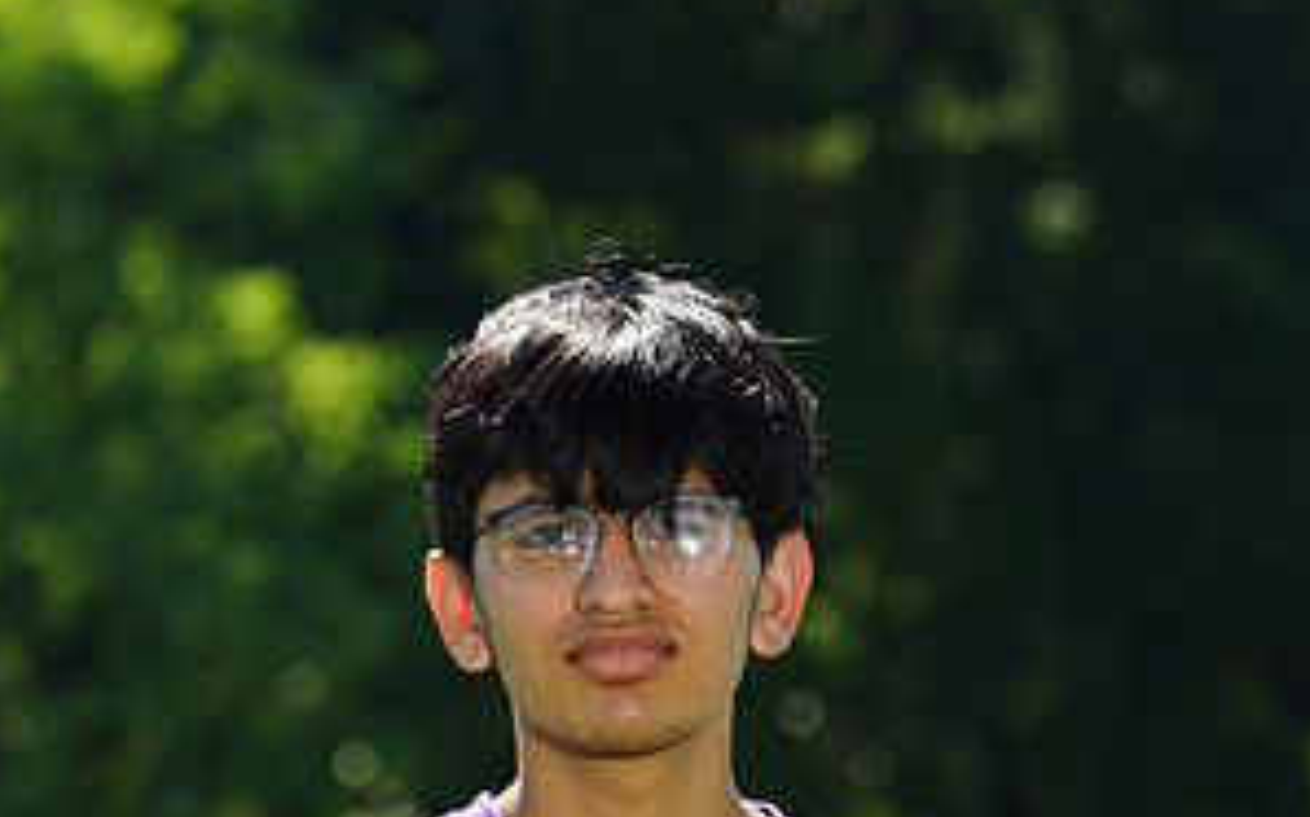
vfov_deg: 2.3
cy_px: 1146
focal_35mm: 560
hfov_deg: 3.8
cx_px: 730
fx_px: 19985
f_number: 11
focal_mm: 282
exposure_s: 1/200
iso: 200
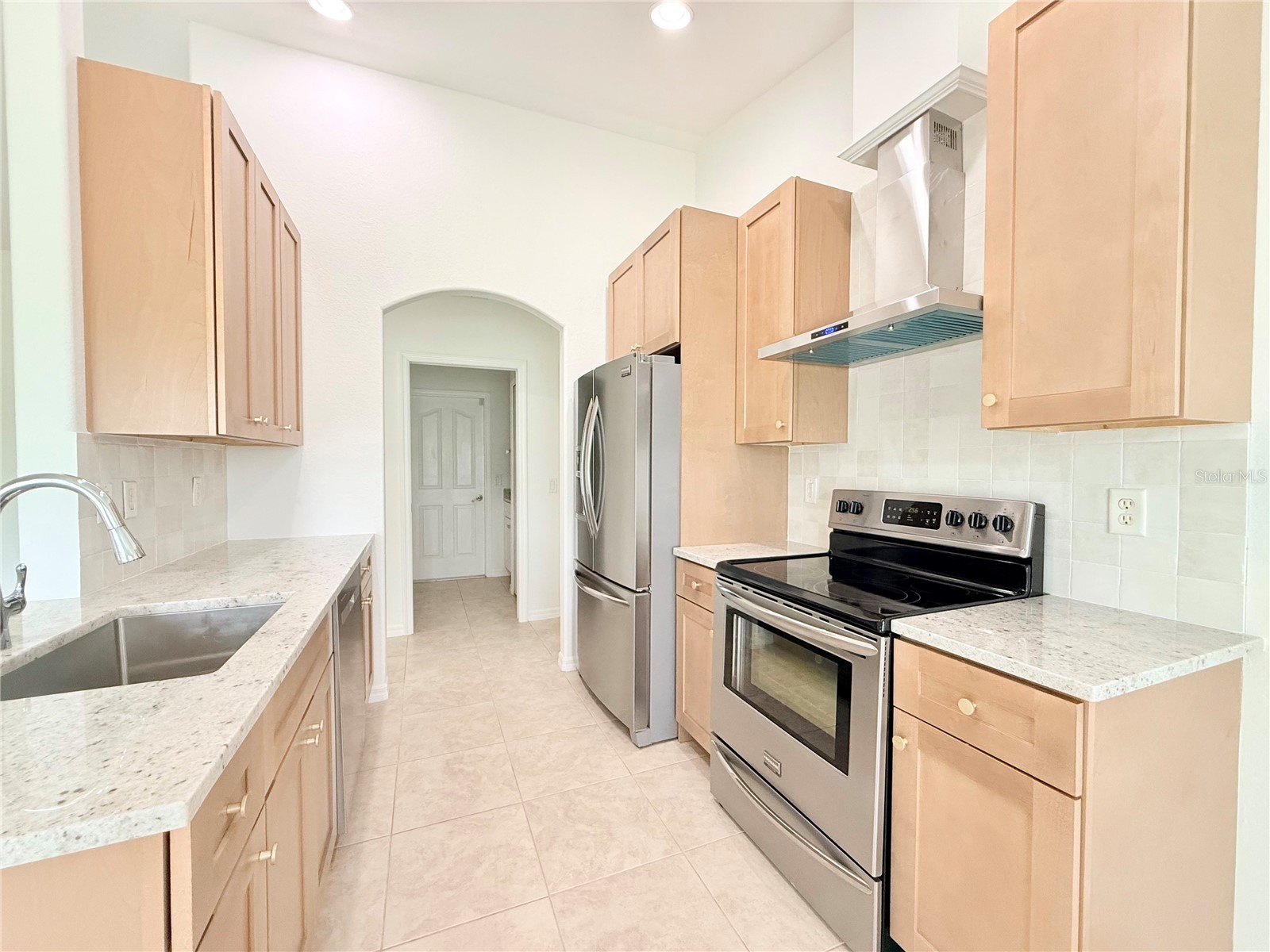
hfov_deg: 102.1
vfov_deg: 85.7
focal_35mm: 14
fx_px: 514
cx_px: 635
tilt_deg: -1.4
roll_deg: -0.2
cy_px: 476
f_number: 2.2
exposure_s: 1/120
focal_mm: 2.22
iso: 320
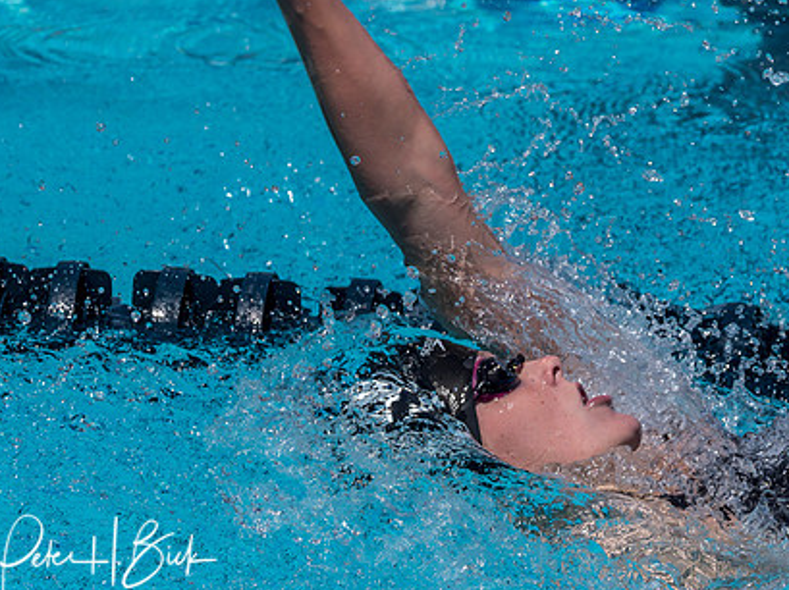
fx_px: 19425
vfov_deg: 1.7
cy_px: 244
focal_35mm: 853
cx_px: 502
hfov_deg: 2.3
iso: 250
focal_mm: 300
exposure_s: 1/2000
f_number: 7.1
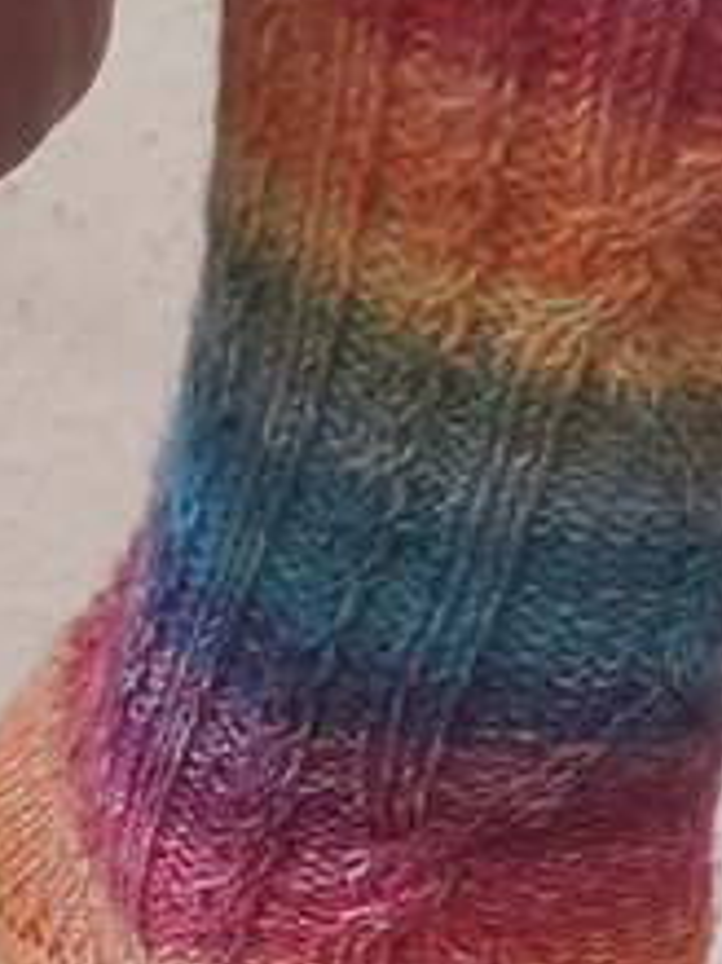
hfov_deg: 19.7
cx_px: 685
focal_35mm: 73
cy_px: 863
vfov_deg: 25.9
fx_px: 2032
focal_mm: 4.6
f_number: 2
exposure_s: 1/50
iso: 200
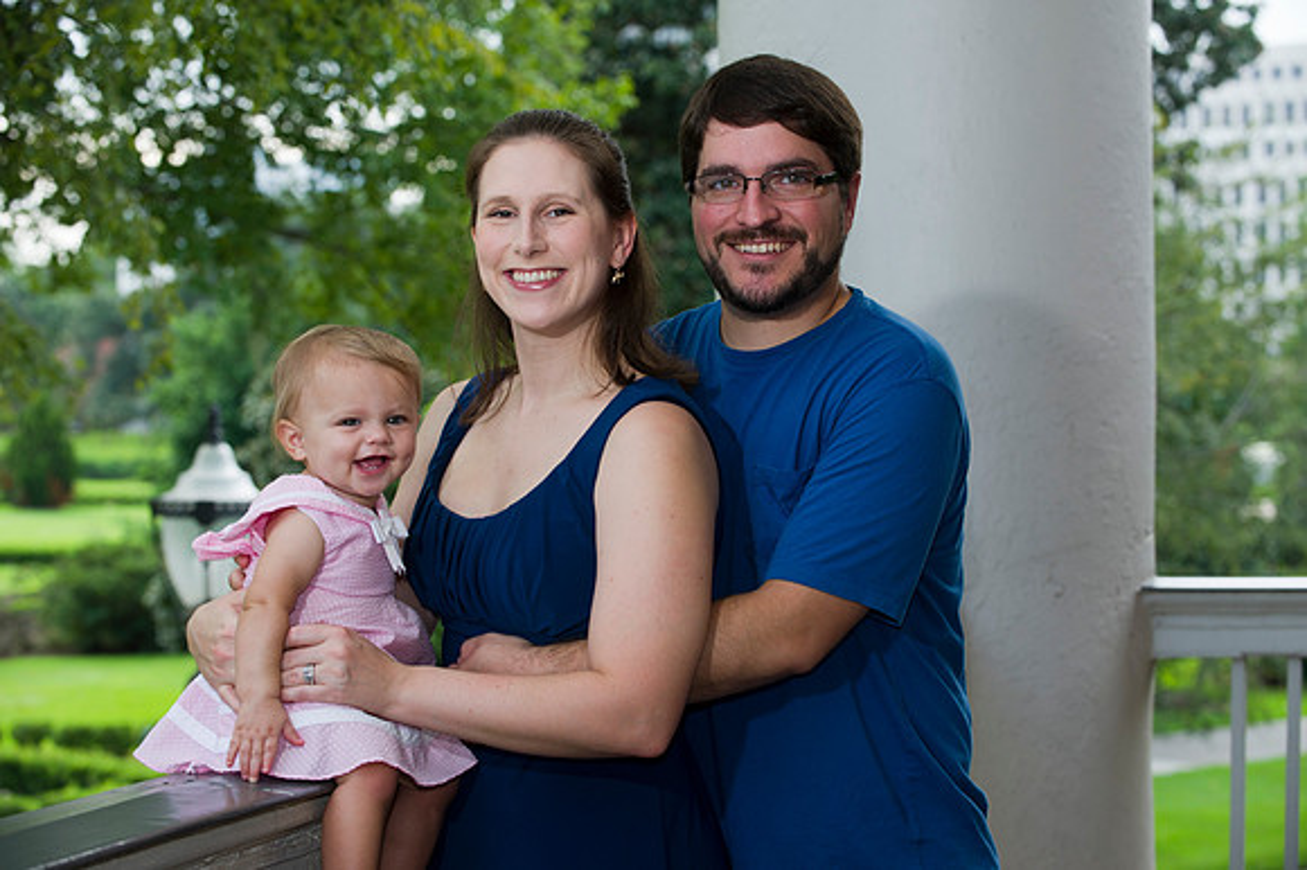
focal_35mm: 90
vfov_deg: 15.2
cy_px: 435
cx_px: 654
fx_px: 3266
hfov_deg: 22.6
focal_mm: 90
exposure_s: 1/160
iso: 400
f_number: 5
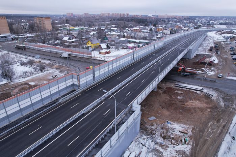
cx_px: 118
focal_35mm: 22
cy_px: 78
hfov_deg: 78.6
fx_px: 144
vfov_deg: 57.2
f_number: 2.8
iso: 150
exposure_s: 1/100
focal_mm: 8.38
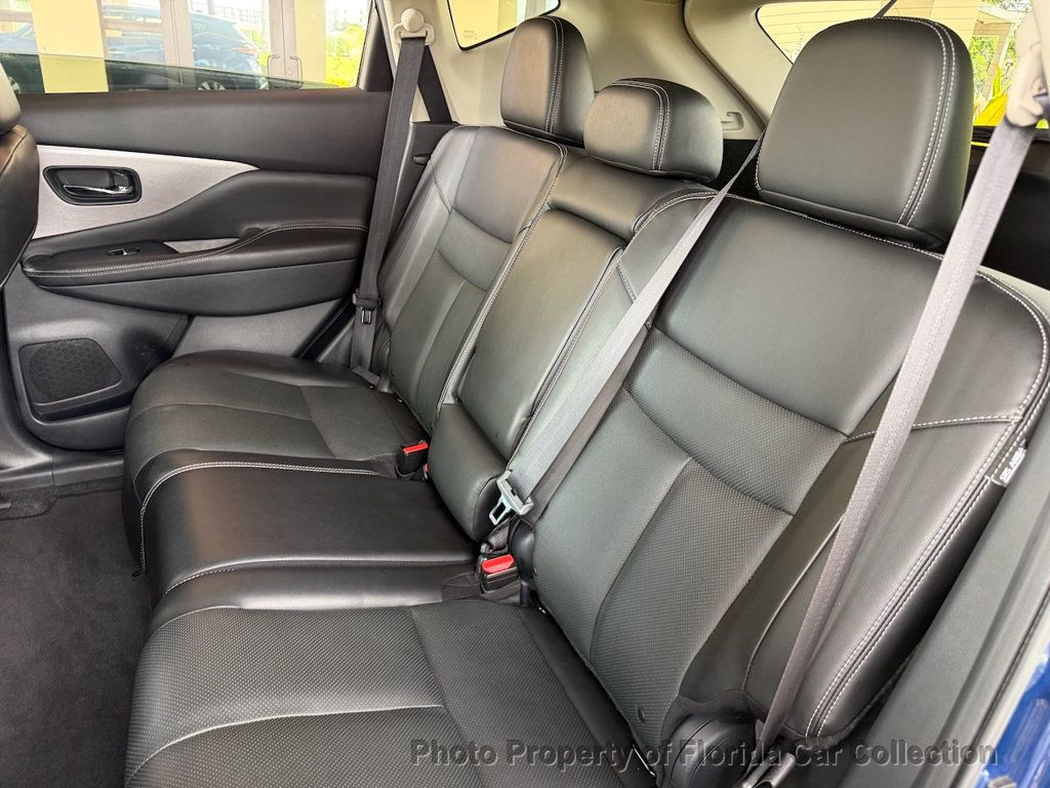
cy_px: 394
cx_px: 525
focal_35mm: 24
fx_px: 728
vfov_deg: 56.8
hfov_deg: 71.6
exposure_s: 1/60
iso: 250
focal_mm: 6.76
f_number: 1.78
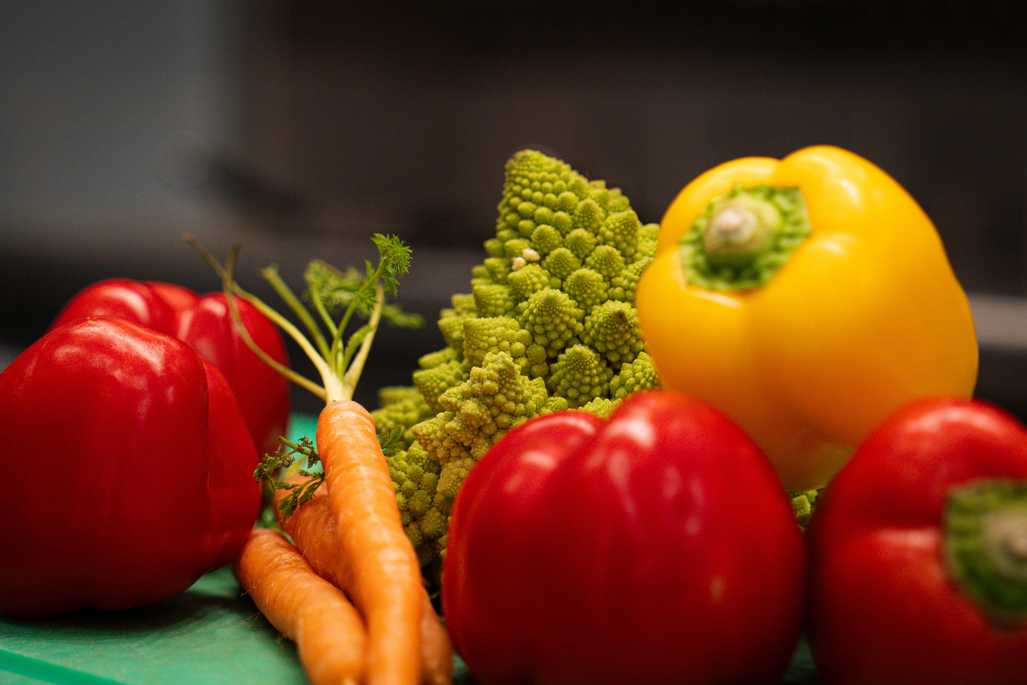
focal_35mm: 85
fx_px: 2425
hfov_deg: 23.9
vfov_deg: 16.1
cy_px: 342
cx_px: 514
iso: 1000
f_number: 2.8
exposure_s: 1/160
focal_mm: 57
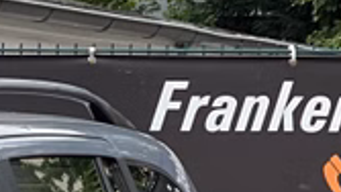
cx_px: -470
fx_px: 3020
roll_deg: -0.8
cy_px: 541
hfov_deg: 6.2
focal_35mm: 334
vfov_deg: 3.6
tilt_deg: -5.3
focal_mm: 7.5
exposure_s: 1/269
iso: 25
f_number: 2.2
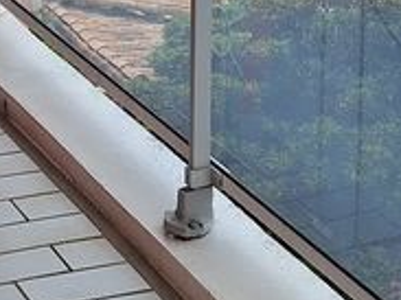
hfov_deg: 15.6
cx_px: 129
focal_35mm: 126
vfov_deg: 11.2
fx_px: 1459
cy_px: -169
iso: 40
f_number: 1.8
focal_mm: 5.54
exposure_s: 1/1821
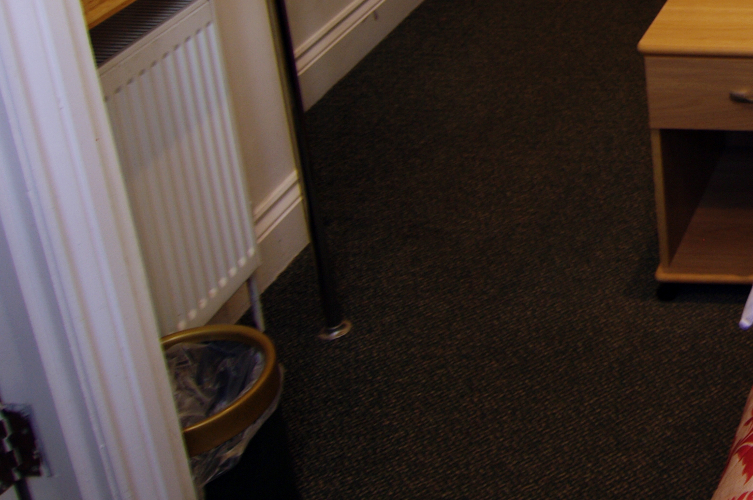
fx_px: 1128
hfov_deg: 27.6
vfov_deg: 22.1
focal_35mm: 54
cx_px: 1078
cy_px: -173
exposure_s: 1/20
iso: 100
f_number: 4
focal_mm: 12
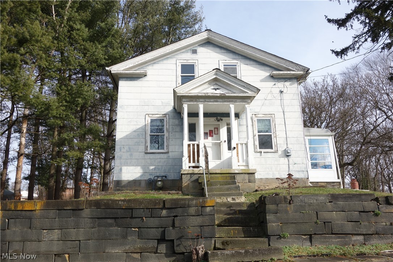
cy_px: 131
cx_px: 196
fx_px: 306
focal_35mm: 28
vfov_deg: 46.4
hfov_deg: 65.5
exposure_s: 1/250
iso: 125
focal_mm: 10.4
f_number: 5.6
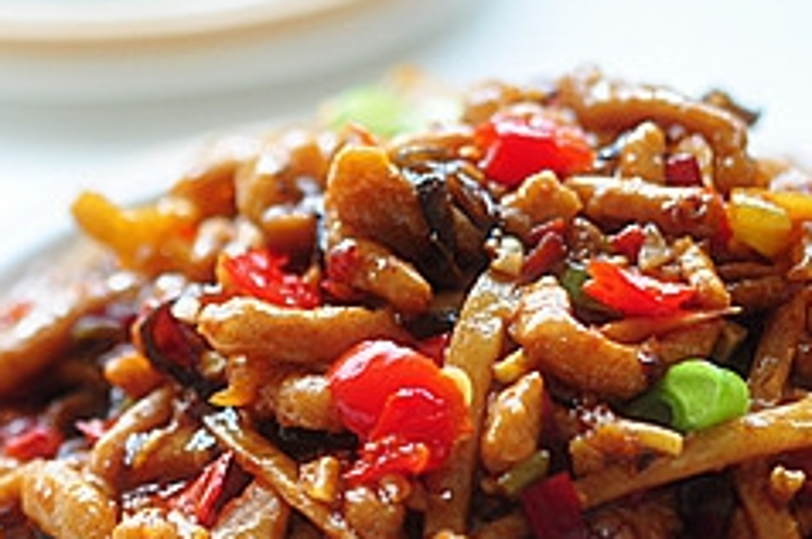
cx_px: 213
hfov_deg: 10.3
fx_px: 4482
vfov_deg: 6.9
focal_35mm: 199
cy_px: 355
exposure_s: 1/125
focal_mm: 60
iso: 400
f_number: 3
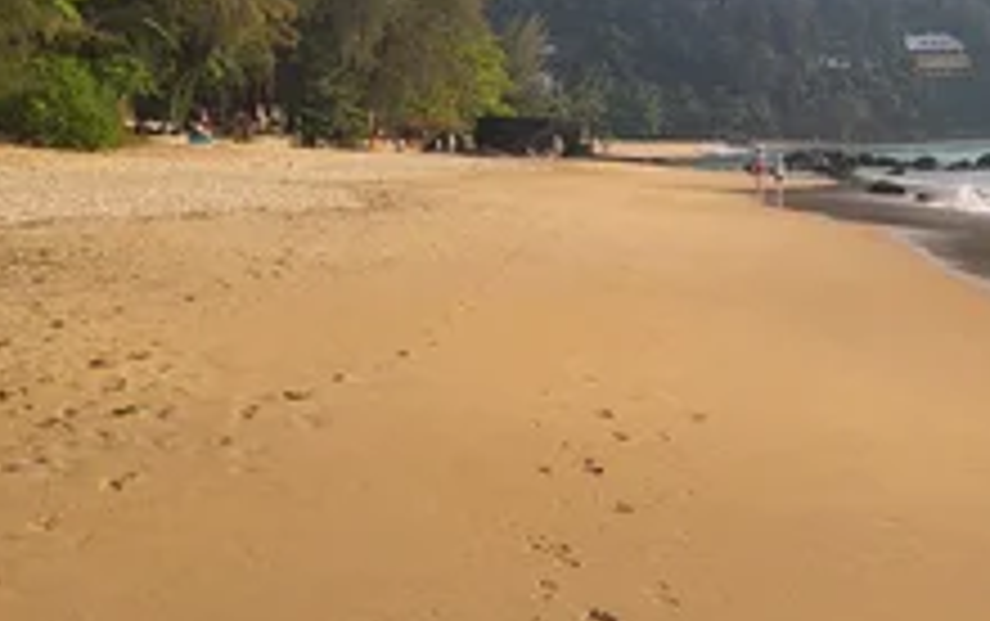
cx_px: 585
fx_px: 1620
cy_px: 9
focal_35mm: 60
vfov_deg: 21.0
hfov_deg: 33.9
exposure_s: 1/1761
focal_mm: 5.4
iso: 40
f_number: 1.8
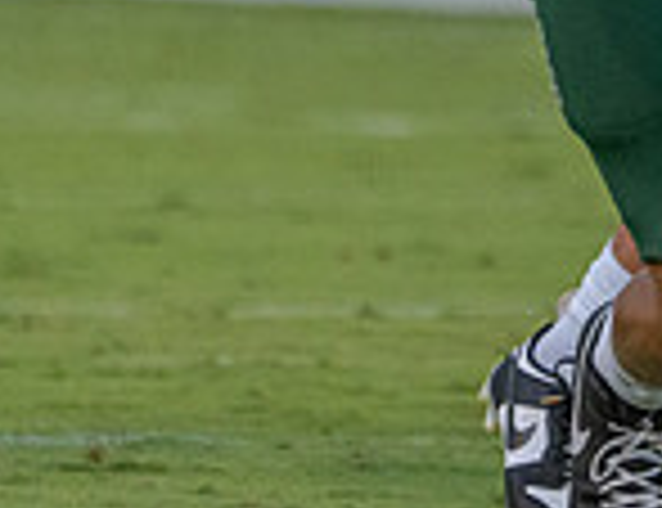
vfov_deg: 0.7
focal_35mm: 2084
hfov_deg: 0.9
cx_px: 1045
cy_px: -258
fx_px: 40215
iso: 2500
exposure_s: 1/1000
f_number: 5.6
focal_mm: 394
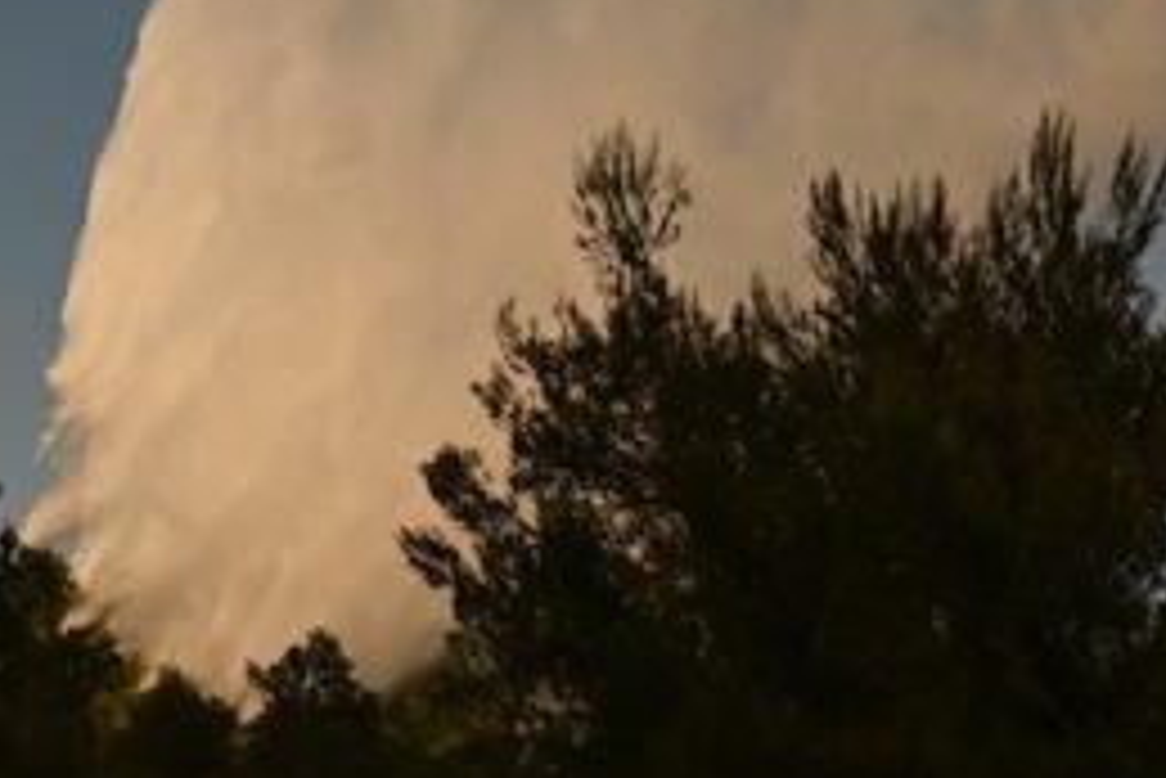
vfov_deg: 14.3
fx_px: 3079
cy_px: 142
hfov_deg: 20.6
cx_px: -41
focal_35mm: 95
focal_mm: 24
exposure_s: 1/400
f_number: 4
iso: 160
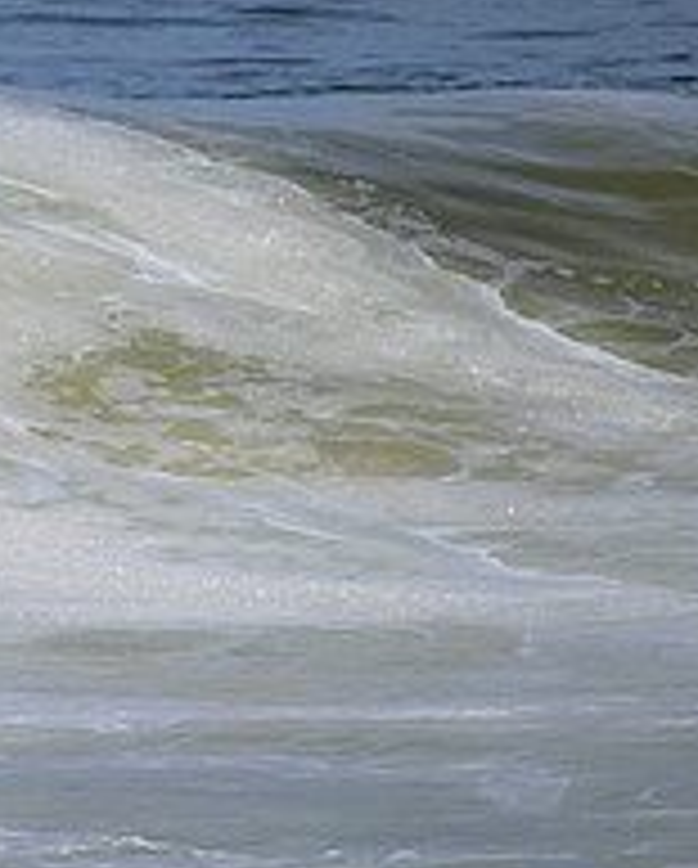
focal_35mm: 2252
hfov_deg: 0.7
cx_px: -549
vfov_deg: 0.9
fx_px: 58015
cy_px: 290
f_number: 11
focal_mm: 800
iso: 400
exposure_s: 1/2000
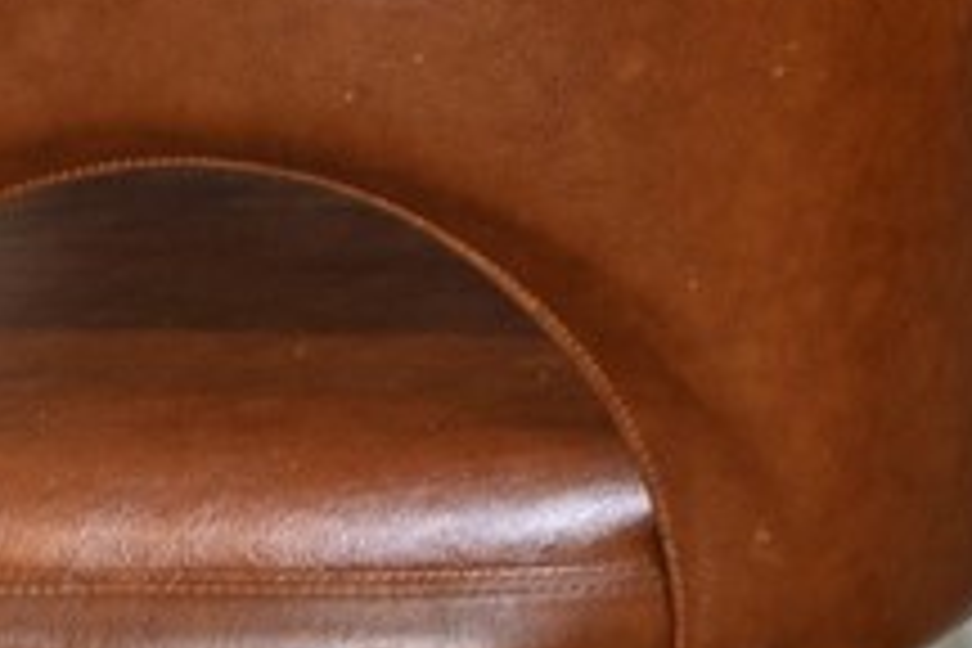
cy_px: -1735
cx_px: 2657
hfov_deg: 7.6
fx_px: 6587
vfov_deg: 5.1
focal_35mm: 244
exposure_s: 1/8
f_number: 9
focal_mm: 31
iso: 320
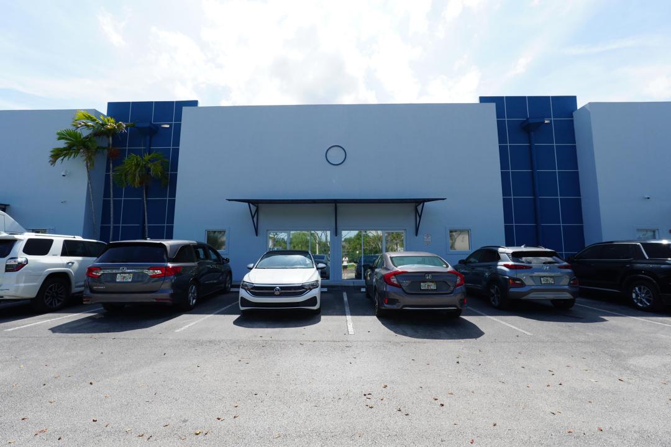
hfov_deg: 95.0
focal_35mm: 16
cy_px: 224
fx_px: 308
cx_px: 336
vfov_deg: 72.1
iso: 100
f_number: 5
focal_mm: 11
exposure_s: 1/640
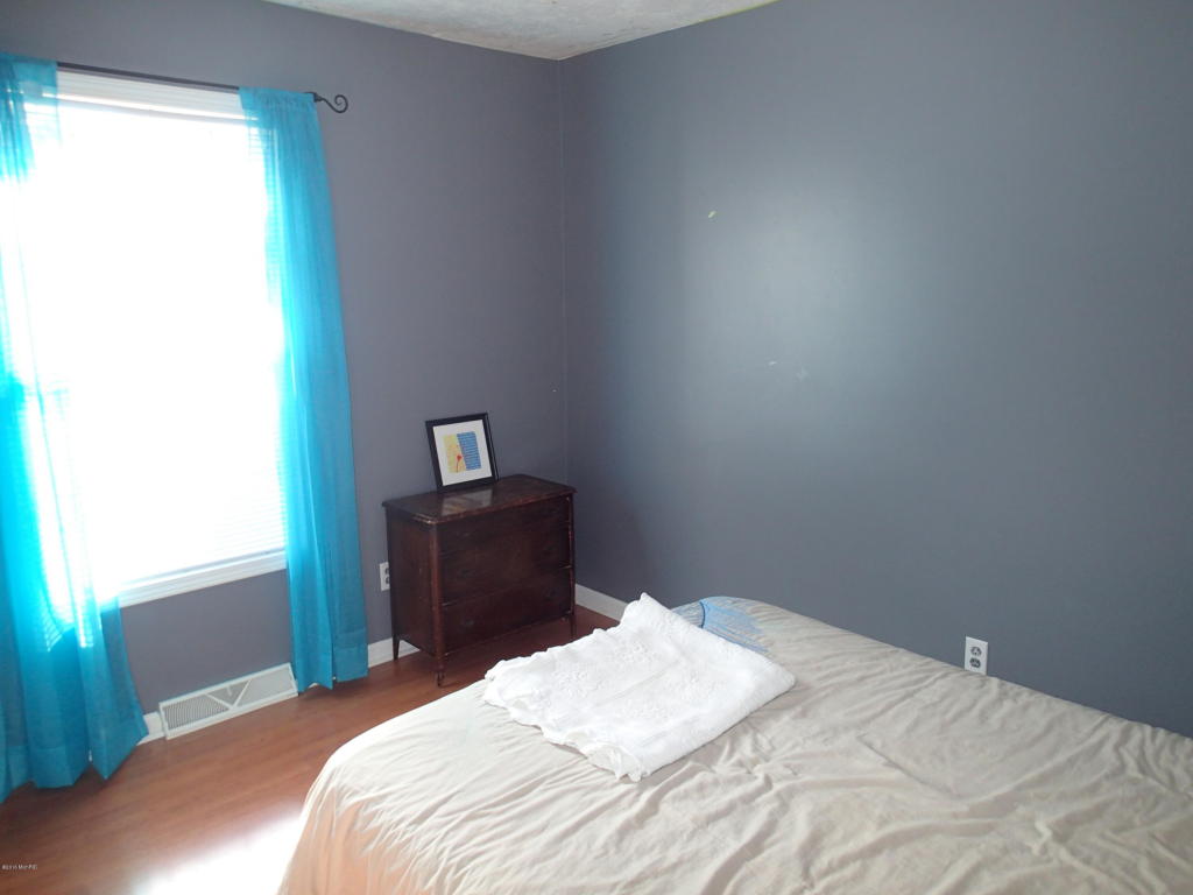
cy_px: 448
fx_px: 862
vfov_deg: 54.9
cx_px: 596
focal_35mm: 25
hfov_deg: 69.4
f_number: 2
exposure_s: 1/50
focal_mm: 4.5
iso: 200
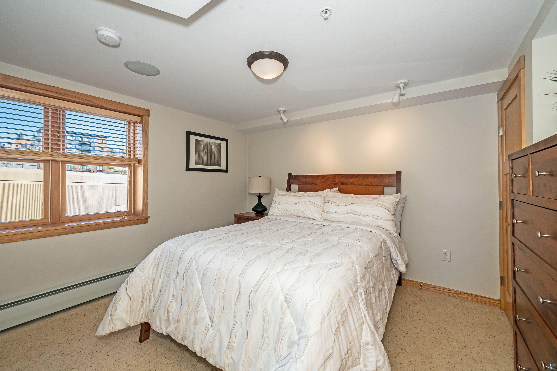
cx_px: 278
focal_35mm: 14
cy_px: 186
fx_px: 224
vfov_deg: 79.1
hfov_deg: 102.3
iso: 500
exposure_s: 1/200
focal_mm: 14.5
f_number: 9
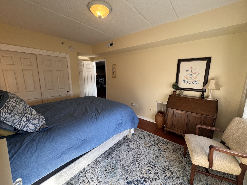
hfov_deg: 102.1
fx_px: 100
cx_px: 124
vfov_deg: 85.7
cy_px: 92
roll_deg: -0.5
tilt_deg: -9.7
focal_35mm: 14
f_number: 2.2
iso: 125
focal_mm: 2.22
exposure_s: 1/120
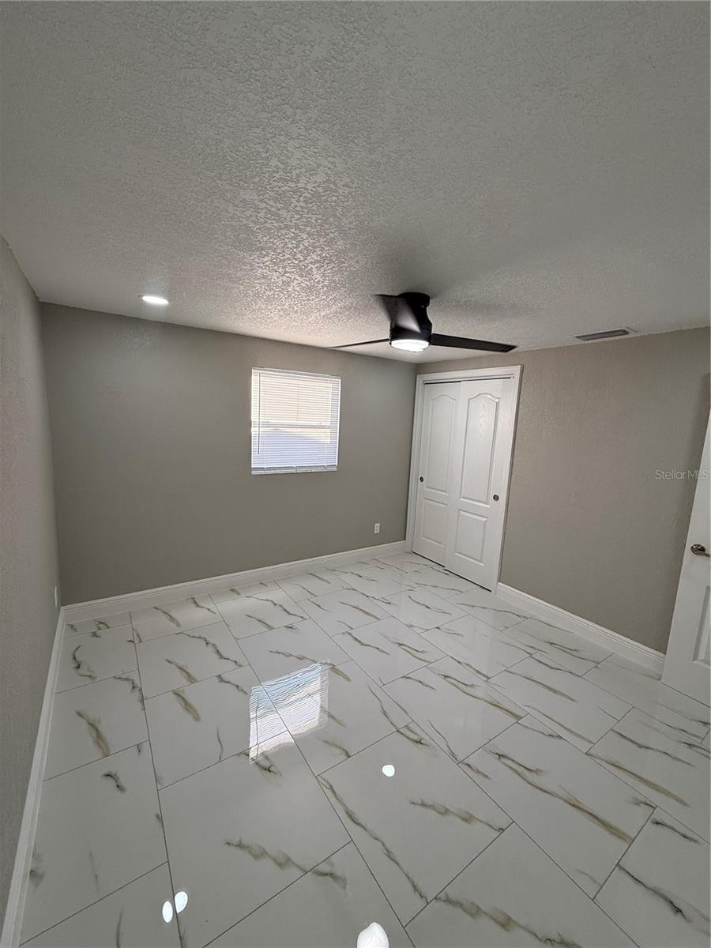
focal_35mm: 14
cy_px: 474
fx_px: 383
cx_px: 356
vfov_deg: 102.1
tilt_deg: -8.3
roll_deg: -3.5
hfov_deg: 85.7
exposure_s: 1/178
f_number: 2.2
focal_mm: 2.22
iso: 64
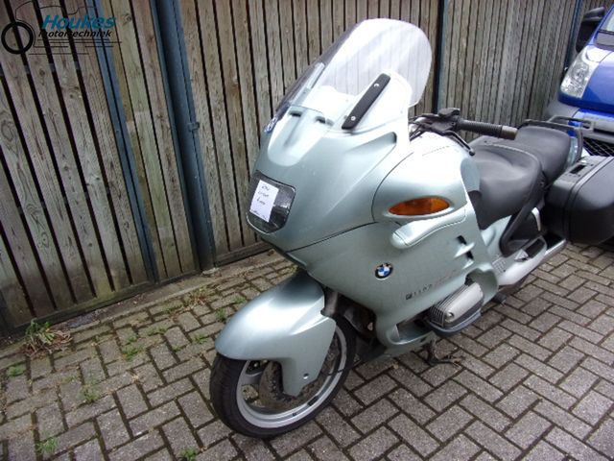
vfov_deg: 56.8
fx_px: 426
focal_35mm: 24
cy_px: 230
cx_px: 307
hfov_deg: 71.6
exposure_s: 1/180
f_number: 3.3
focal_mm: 4.3
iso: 80
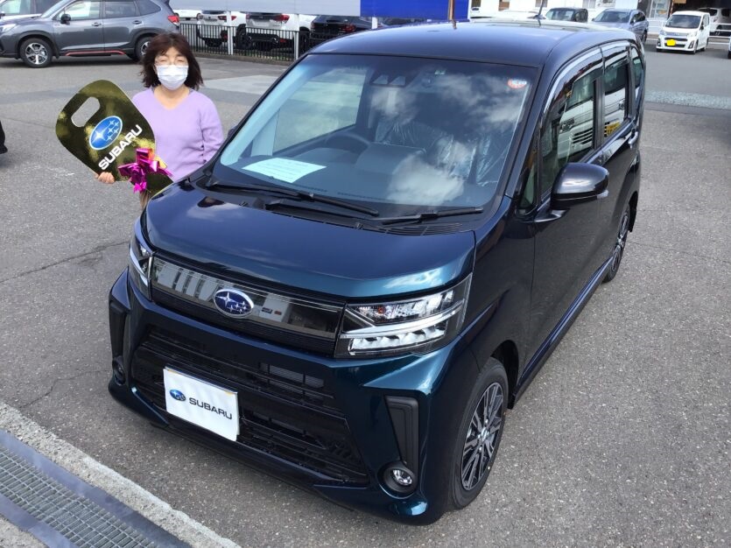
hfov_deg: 58.4
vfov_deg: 45.4
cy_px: 274
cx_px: 366
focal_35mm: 31
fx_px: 655
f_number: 2.4
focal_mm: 3.3
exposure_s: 1/381
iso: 25
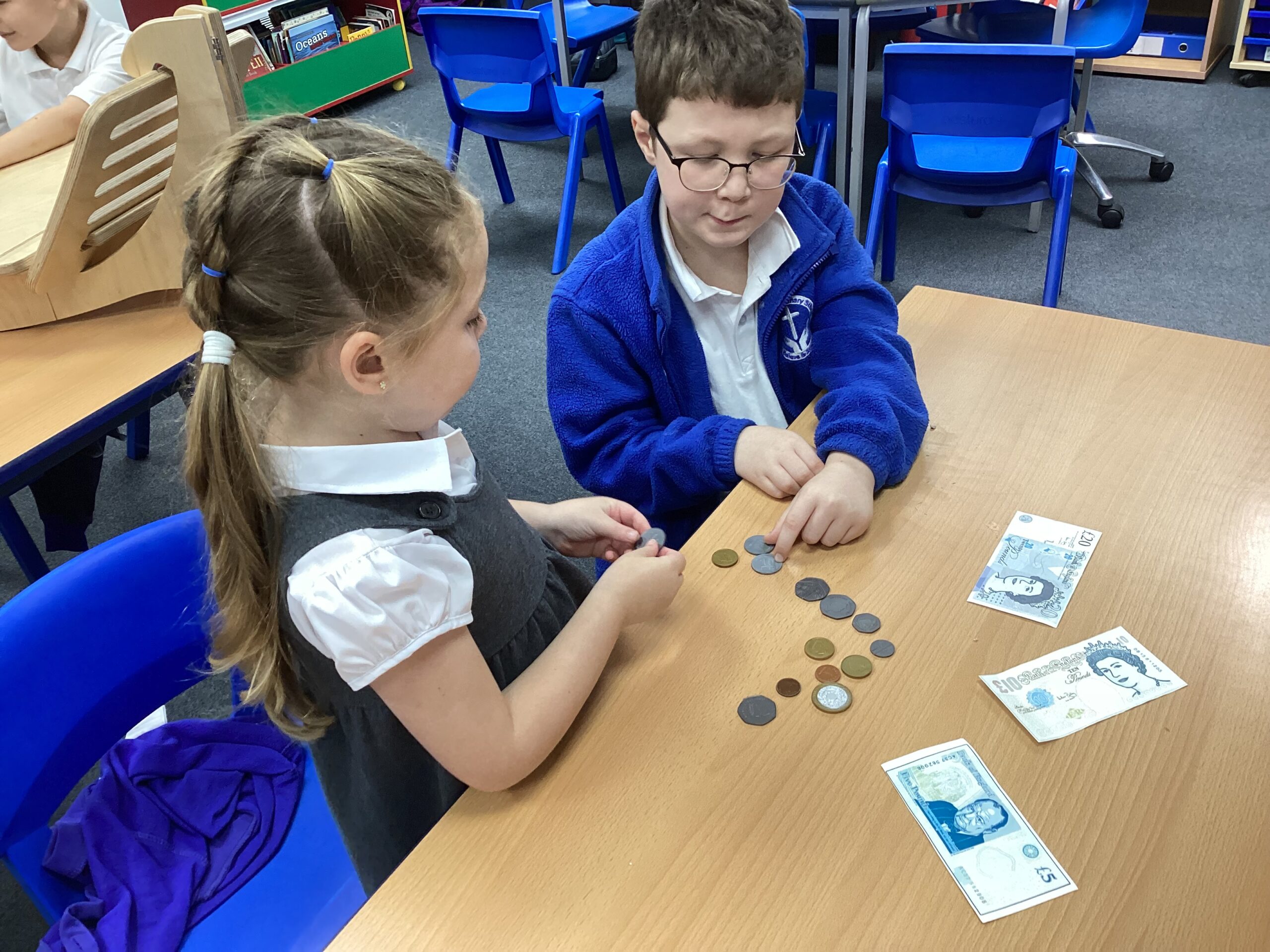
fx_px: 1137
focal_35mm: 31
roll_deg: +6.2
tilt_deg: -36.2
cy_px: 476
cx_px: 635
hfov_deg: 58.4
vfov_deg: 45.4
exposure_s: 1/50
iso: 125
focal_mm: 3.3
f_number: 2.4
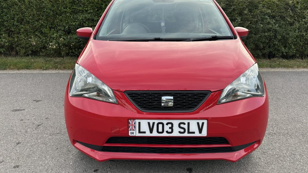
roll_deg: -1.9
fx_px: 221
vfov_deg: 42.9
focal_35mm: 27
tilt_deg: -18.3
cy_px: 82
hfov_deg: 69.8
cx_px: 158
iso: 64
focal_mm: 6.86
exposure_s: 1/228
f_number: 1.78
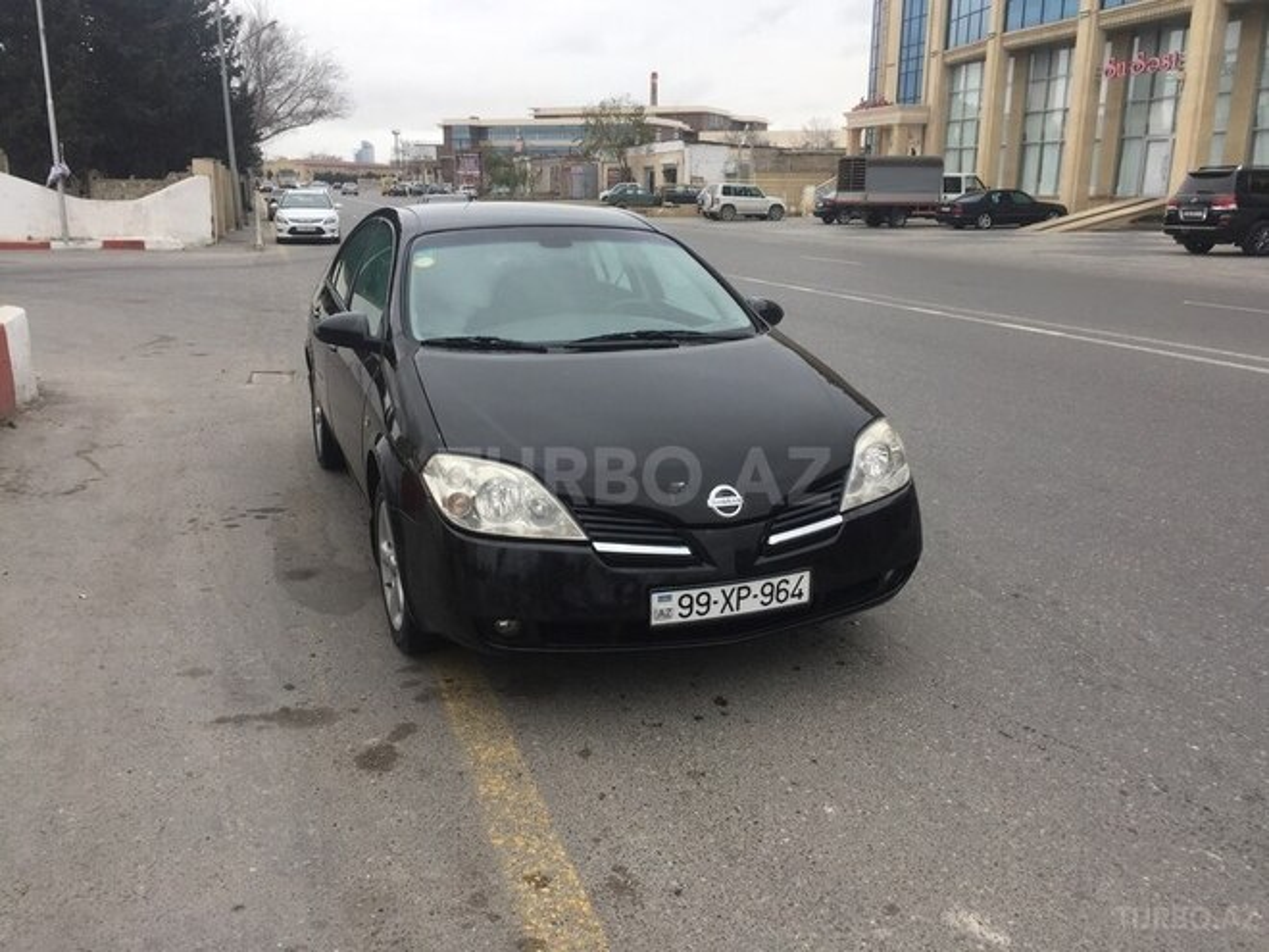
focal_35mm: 29
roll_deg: -1.7
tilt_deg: -17.2
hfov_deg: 61.7
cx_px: 634
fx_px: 1063
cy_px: 476
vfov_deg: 48.2
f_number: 2.2
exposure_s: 1/373
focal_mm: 4.15
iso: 32
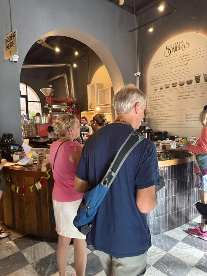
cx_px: 104
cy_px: 138
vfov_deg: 71.6
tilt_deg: +0.0
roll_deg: +2.5
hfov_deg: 56.8
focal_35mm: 24
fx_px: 191
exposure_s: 1/60
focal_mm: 6.76
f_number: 1.78
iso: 800
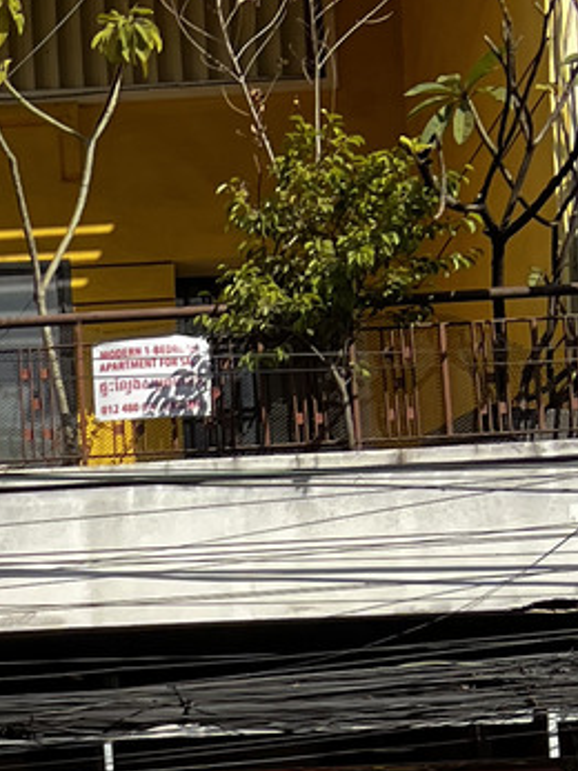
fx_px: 2673
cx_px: -625
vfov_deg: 15.4
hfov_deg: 11.1
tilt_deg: +6.5
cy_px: 1069
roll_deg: +1.3
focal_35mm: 120
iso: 50
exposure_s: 1/2457
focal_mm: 5.7
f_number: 1.5
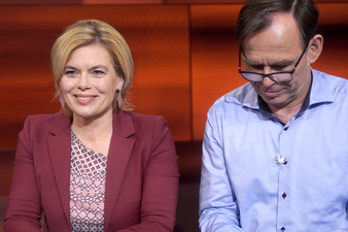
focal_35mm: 60
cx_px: 195
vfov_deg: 22.6
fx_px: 580
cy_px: 135
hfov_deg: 33.4
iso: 640
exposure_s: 1/1250
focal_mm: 30
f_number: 1.4
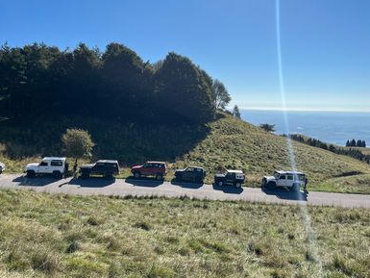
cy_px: 137
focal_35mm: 27
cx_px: 183
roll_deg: -0.7
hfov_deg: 65.3
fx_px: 289
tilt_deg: -7.3
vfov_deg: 51.4
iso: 50
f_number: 1.6
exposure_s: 1/4484
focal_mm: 5.1
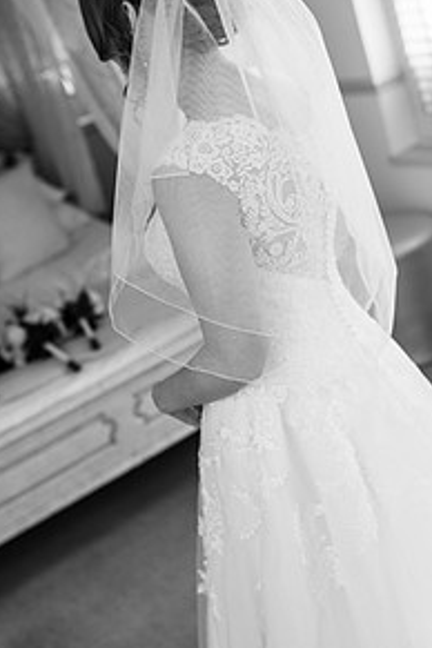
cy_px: 327
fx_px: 972
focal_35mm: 54
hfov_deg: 25.0
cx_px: 248
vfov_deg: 36.9
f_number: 2.5
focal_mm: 35
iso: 200
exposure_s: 1/125
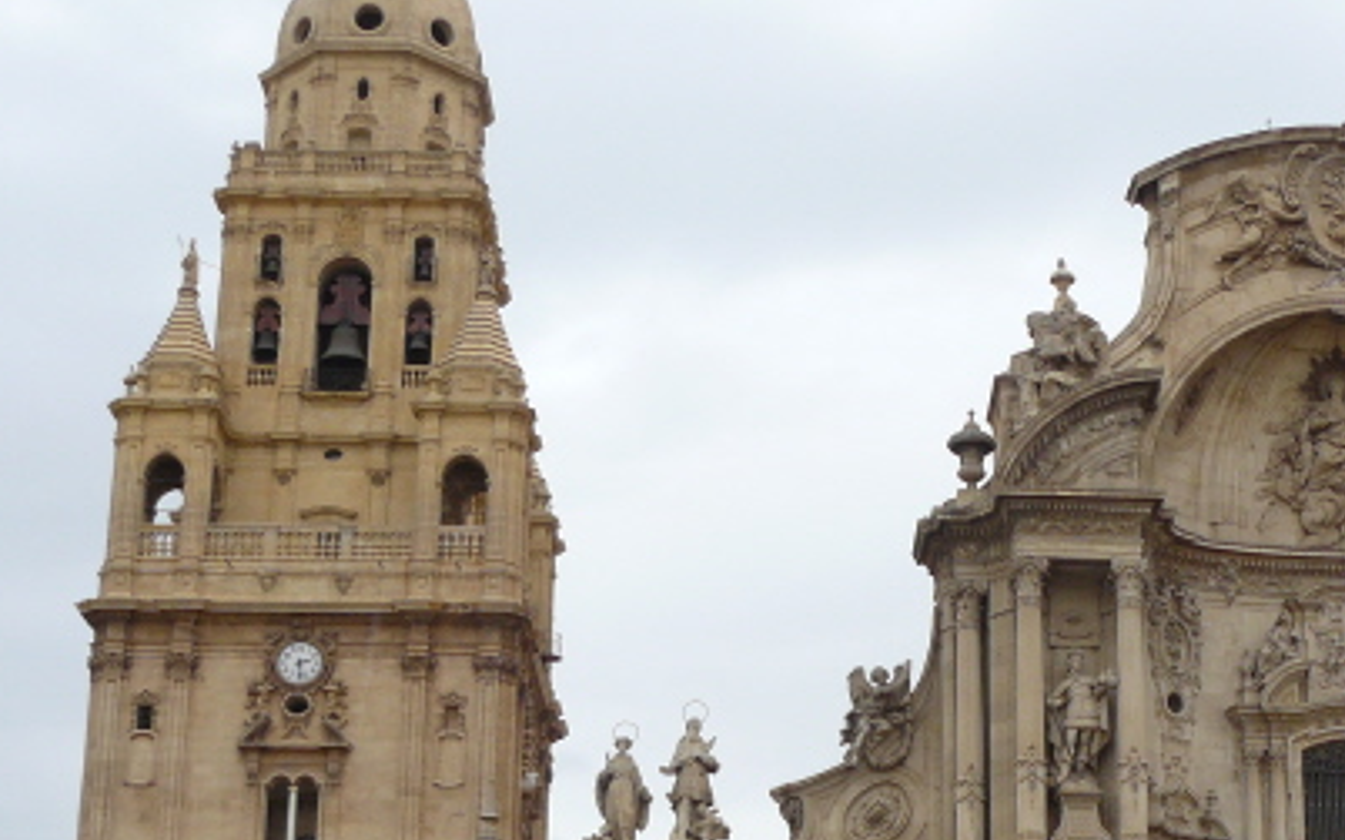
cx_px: 1128
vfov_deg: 16.9
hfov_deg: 26.5
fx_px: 2785
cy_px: 760
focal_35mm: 76
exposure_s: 1/250
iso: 100
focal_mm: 6
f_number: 4
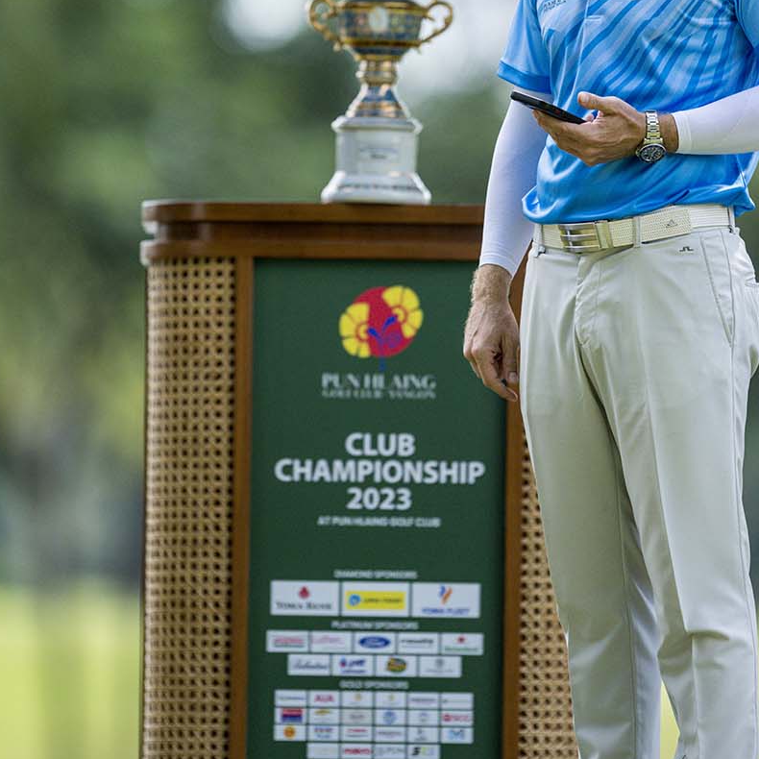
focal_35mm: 620
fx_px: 15380
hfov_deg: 2.8
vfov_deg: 2.8
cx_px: 406
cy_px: 256
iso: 1600
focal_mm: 400
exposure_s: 1/6400
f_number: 2.8
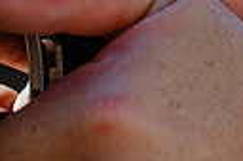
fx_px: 795
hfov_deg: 16.3
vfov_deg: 11.4
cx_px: 332
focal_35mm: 118
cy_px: 185
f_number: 2.8
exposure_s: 1/160
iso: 32
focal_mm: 26
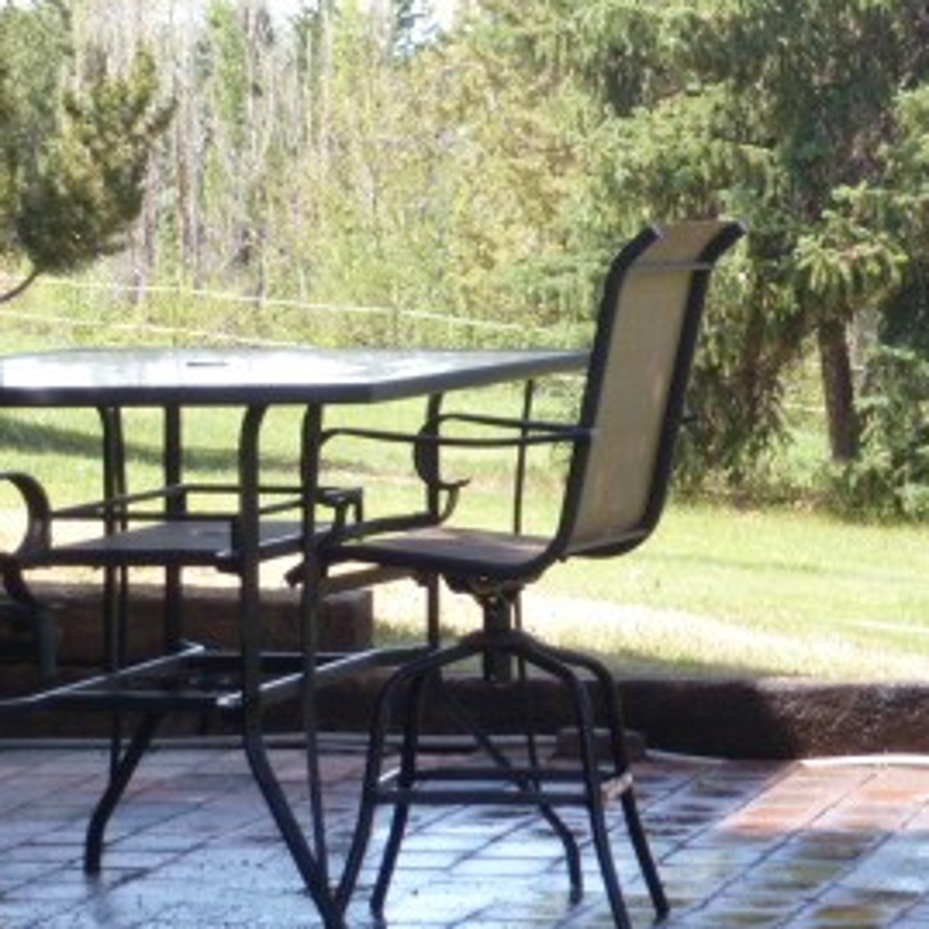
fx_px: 5678
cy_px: 297
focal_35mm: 187
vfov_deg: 9.3
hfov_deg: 9.4
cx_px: 363
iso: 100
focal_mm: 16
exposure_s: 1/100
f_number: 4.9
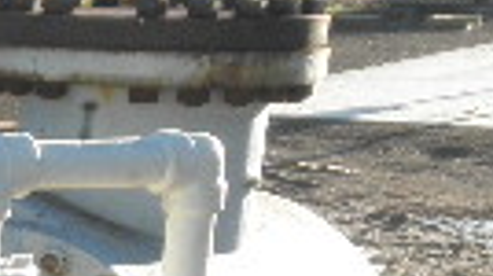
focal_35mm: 146
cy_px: 684
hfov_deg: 12.4
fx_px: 1906
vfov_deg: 7.7
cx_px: -592
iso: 64
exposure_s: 1/250
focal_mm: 5
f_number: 3
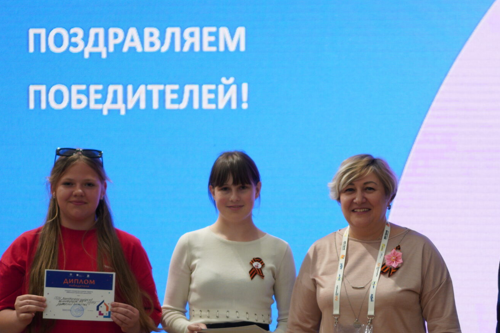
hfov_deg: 19.6
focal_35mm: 103
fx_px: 1430
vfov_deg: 13.2
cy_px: 255
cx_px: 421
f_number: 1.8
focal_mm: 35
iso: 250
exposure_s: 1/125
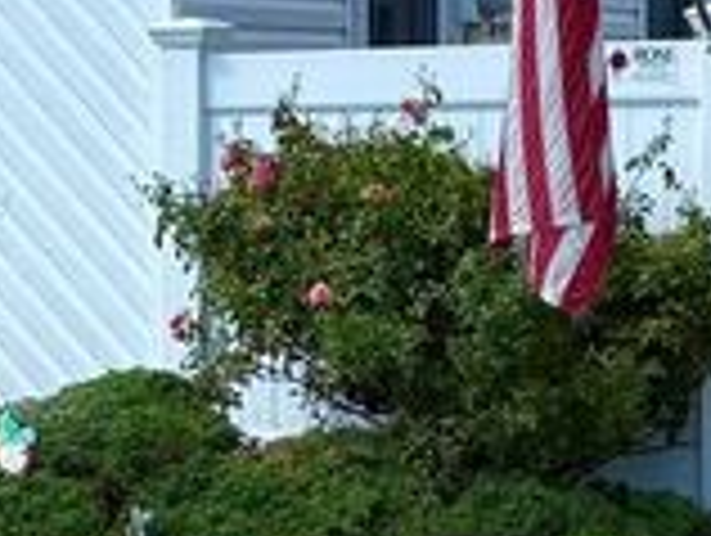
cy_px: 315
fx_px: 3456
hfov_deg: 11.6
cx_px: -32
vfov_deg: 8.9
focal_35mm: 168
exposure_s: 1/2538
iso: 50
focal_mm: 5.96
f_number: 1.6
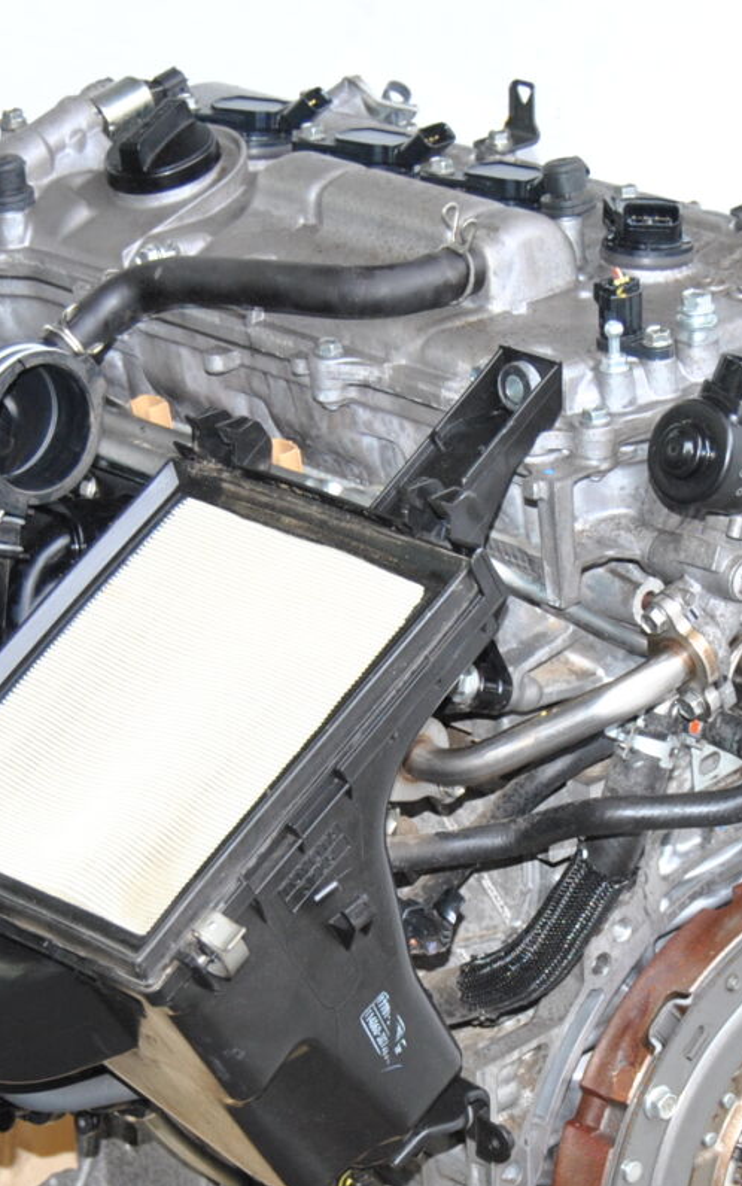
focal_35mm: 123
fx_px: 3977
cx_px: 441
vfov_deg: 16.9
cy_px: 786
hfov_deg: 10.7
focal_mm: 40
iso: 400
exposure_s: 1/60
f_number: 5
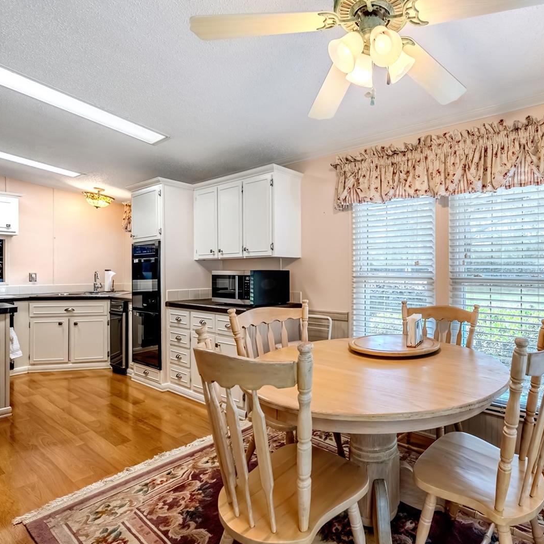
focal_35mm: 18
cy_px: 272
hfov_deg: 77.3
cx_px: 376
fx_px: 320
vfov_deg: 80.7
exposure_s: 1/2000
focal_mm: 14
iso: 1600
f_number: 4
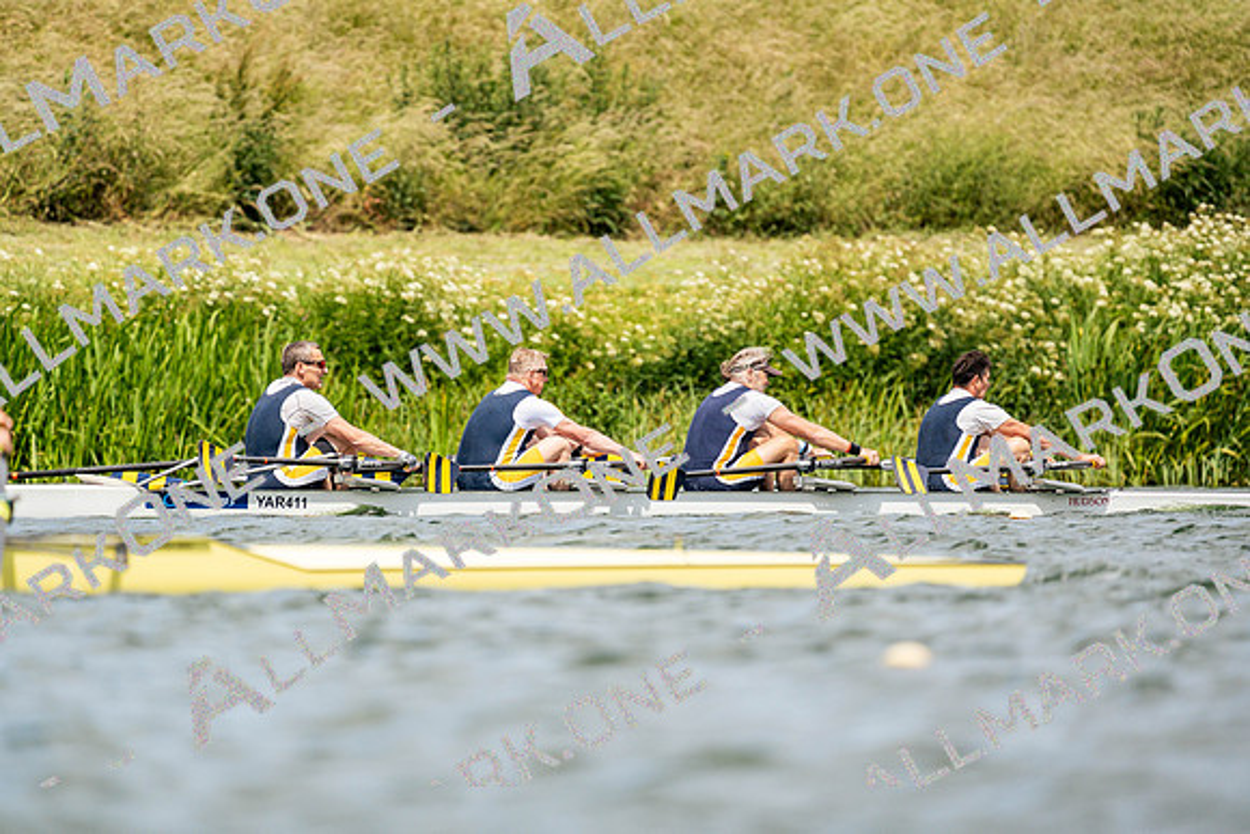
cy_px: 417
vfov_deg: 2.3
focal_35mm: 600
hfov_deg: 3.4
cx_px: 625
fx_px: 20837
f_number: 6.3
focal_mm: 600
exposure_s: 1/2000
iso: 250
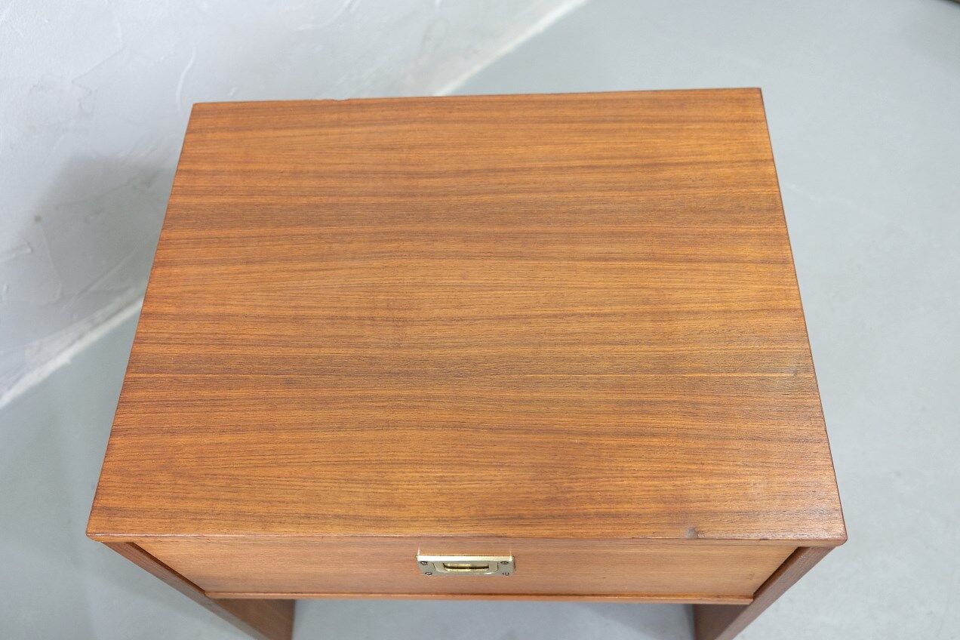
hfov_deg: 60.3
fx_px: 827
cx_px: 480
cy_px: 320
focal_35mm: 31
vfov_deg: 42.3
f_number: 3.2
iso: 1000
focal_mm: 20.5
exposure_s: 1/28
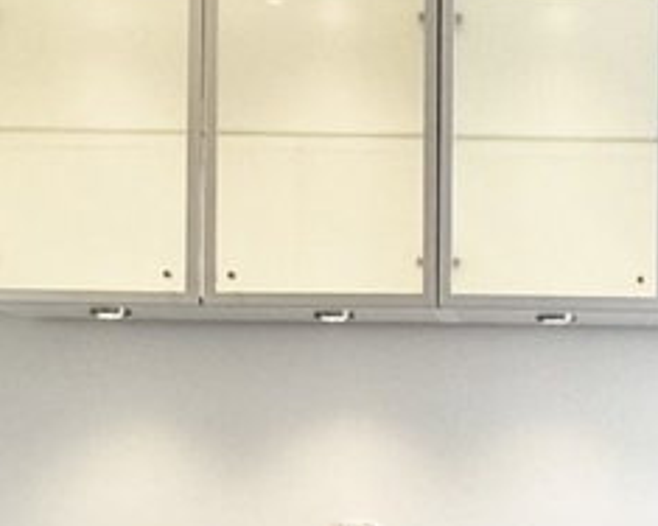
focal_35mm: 93
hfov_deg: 20.1
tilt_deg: -1.6
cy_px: 501
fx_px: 1811
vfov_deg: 16.3
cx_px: 624
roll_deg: -0.5
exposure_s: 1/100
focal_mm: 2.22
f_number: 2.2
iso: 160
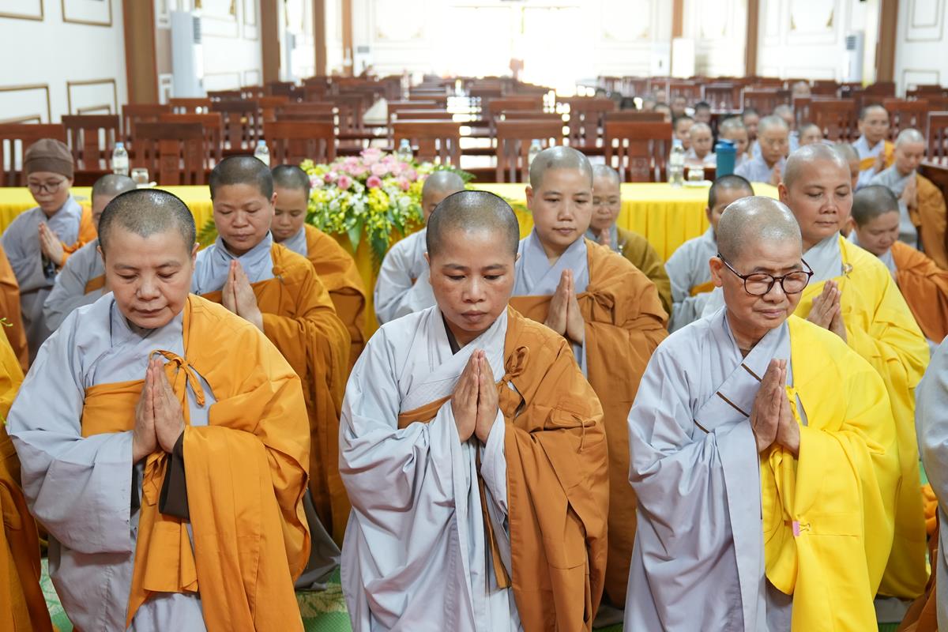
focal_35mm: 43
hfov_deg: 45.4
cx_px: 474
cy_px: 316
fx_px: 1132
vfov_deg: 31.2
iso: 1250
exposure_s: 1/50
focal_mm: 29
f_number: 2.8
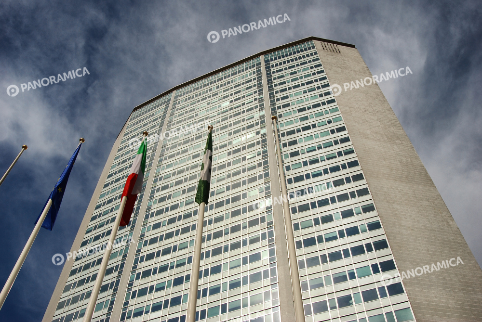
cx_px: 241
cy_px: 161
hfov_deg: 53.1
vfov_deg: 37.0
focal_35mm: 36
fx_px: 482
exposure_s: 1/320
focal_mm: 24
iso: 100
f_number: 10
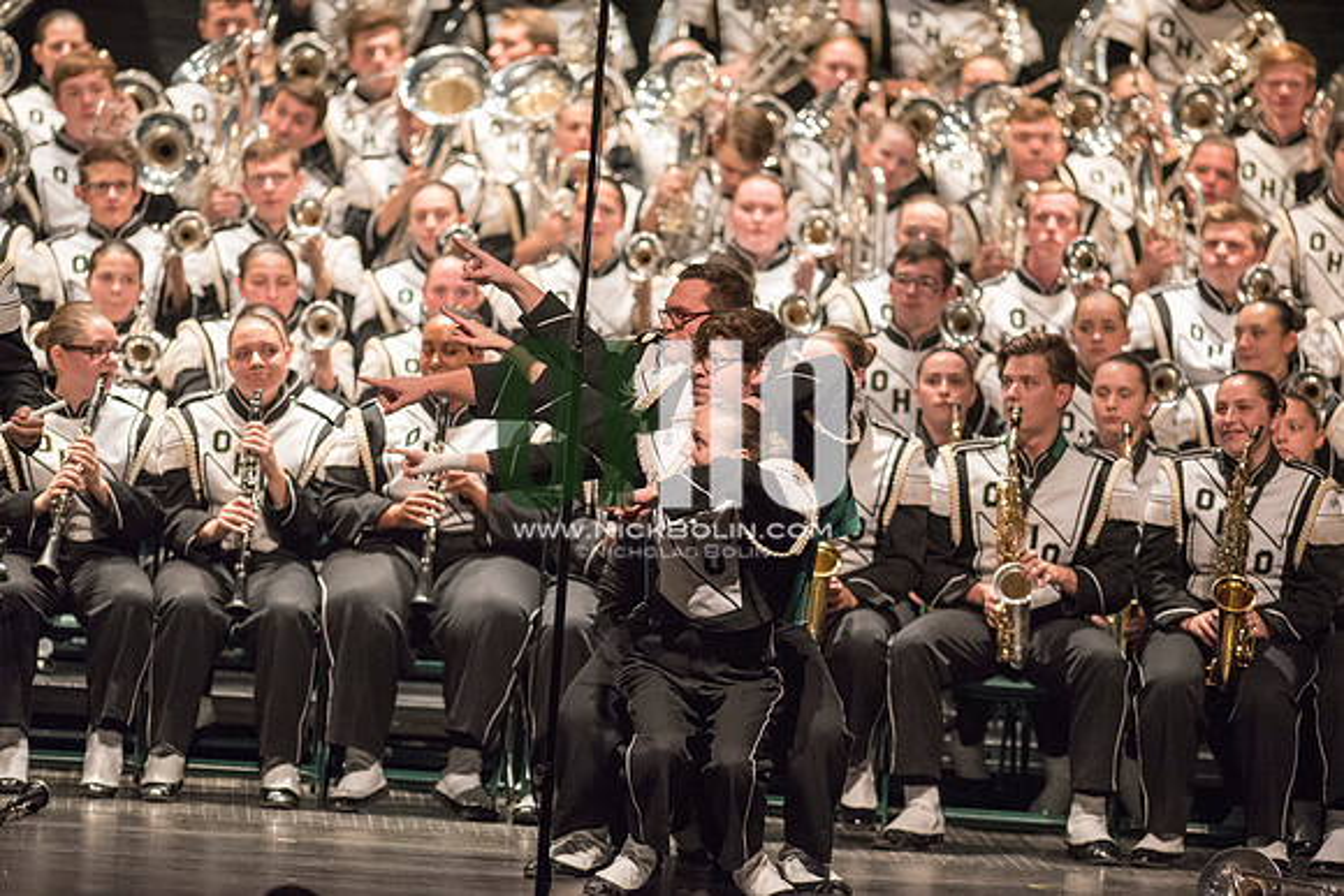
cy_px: 448
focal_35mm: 300
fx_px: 11202
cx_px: 672
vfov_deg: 4.6
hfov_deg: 6.9
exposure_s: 1/500
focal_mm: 300
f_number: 2.8
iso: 4000
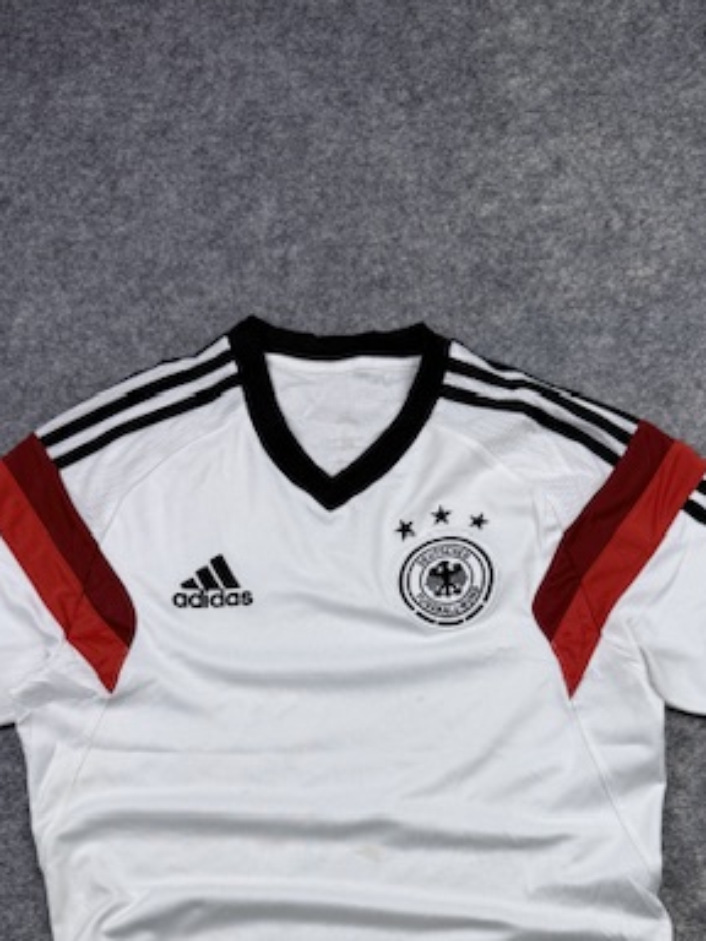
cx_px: 346
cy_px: 767
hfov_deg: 36.0
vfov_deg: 44.3
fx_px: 1088
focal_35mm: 40
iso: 80
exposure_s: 1/419
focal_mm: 6.76
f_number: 1.78
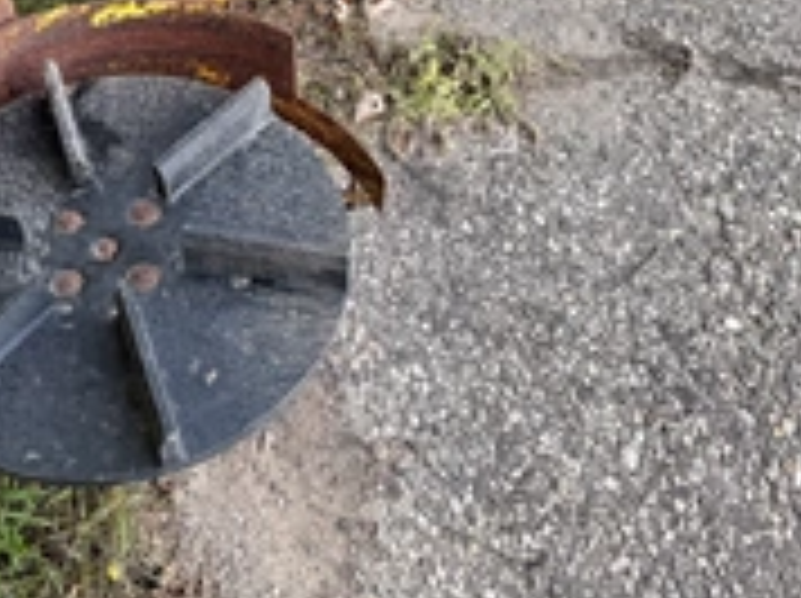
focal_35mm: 54
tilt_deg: -47.6
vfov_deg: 26.6
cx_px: 162
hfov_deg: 34.5
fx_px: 1248
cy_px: 139
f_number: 1.78
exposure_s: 1/461
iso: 80
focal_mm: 6.76
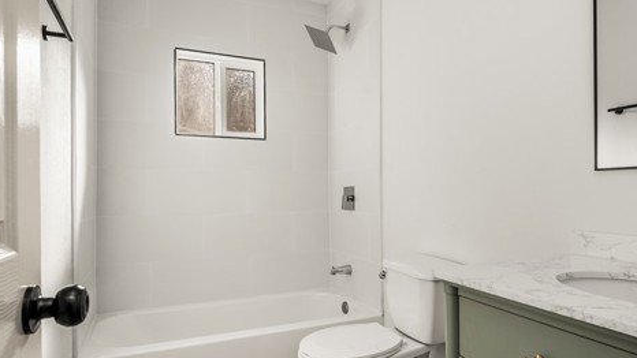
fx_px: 388
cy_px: 192
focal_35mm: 23
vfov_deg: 49.5
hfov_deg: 77.9
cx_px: 377
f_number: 6.3
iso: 80
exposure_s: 1/125
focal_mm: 16
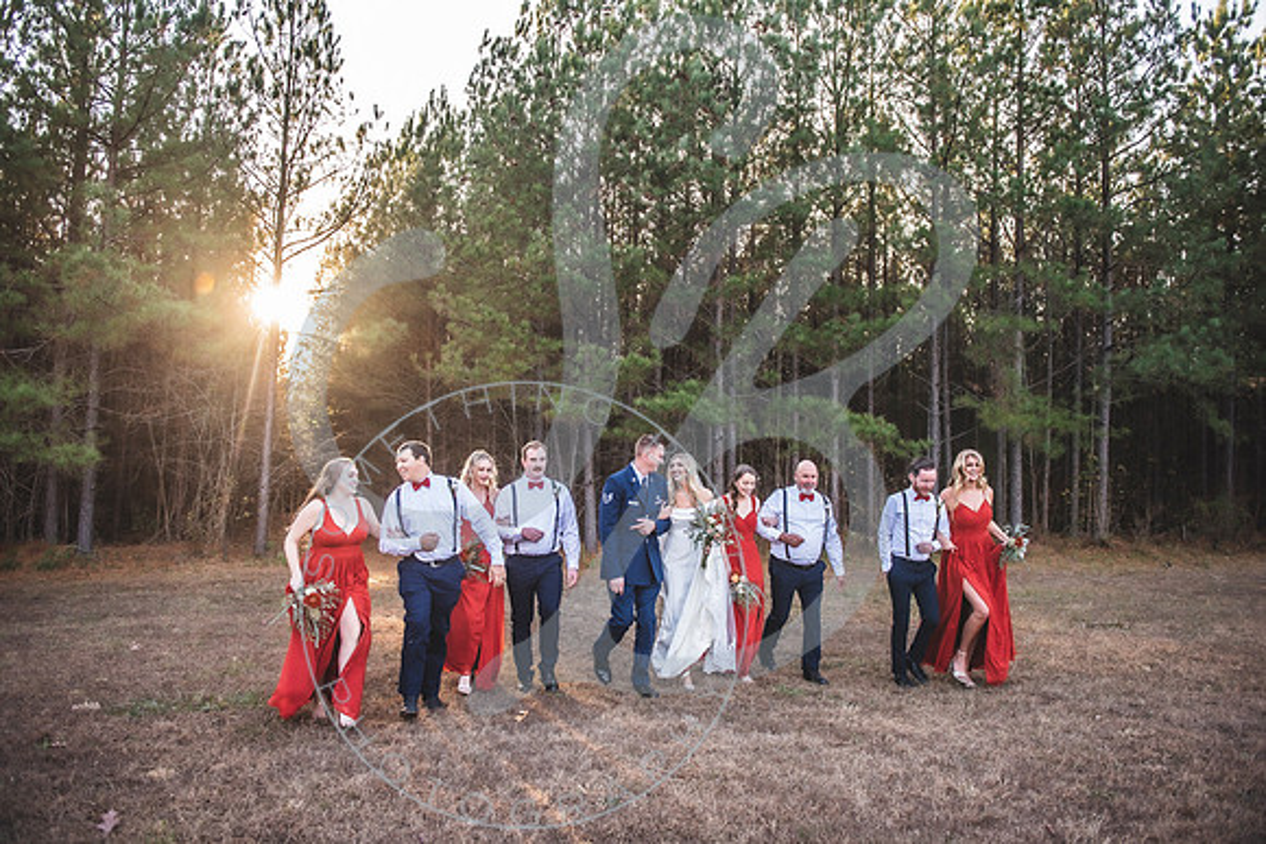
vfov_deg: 53.2
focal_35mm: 24
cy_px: 422
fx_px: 844
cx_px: 633
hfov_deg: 73.7
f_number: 3.5
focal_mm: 24
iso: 320
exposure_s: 1/400
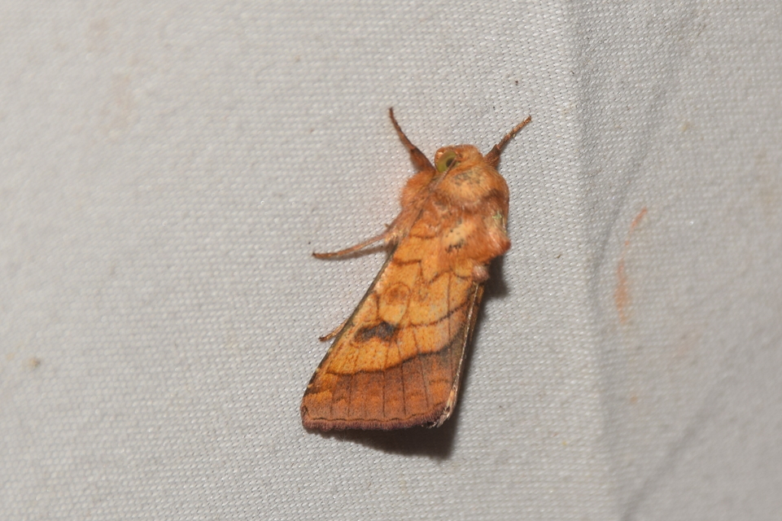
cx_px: 391
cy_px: 260
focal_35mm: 210
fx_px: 4560
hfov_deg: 9.8
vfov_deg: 6.5
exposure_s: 1/60
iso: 100
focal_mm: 140
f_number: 13
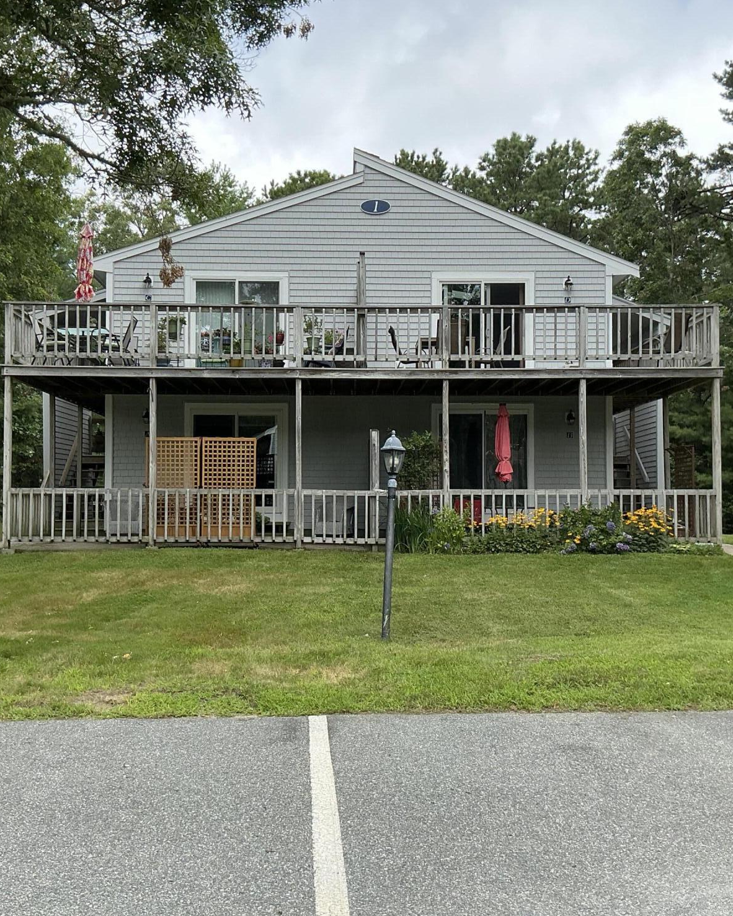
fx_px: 1003
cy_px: 464
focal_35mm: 37
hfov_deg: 40.1
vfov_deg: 49.1
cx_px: 355
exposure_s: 1/491
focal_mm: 3
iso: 25
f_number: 1.8
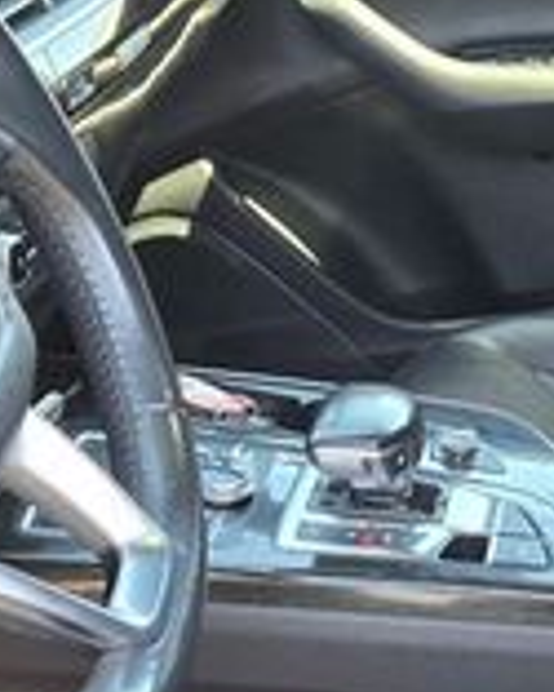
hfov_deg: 16.4
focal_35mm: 92
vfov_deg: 19.6
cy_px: 821
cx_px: 567
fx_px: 1884
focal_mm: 5.4
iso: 125
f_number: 1.8
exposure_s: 1/180
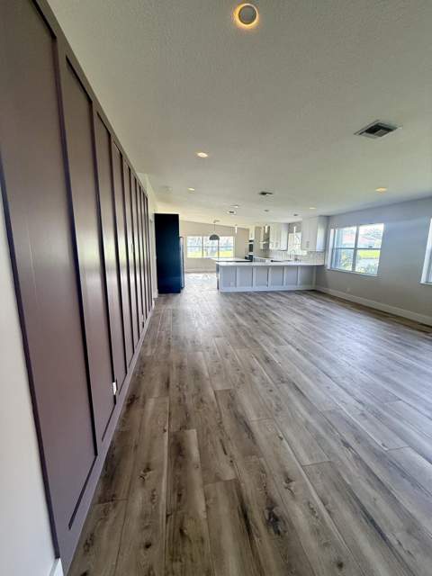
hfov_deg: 85.7
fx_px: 233
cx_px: 216
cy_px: 288
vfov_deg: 102.1
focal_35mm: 14
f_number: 2.2
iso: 100
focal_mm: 2.22
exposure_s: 1/99
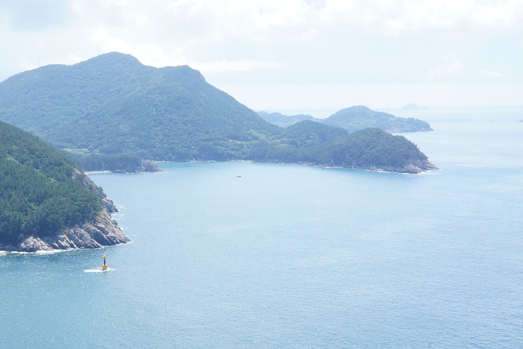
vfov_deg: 19.6
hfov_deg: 29.0
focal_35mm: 69
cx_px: 168
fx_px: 1003
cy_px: 272
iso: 500
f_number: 20
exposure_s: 1/100
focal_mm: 35
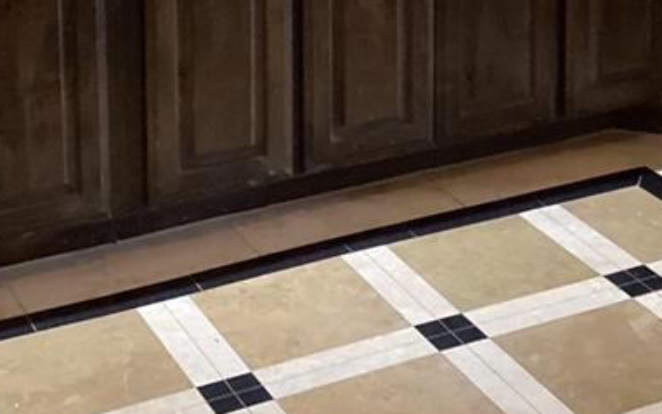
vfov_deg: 13.9
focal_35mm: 88
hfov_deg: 23.4
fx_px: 1588
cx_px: 480
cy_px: -225
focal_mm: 3.3
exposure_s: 1/60
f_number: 2.4
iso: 250
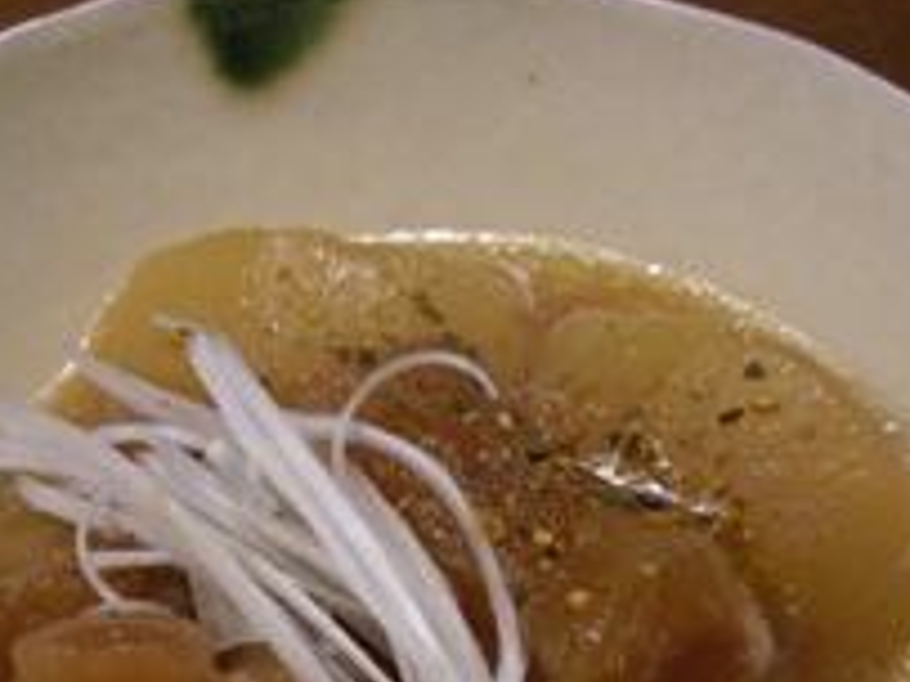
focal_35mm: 75
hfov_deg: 26.0
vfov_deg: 19.4
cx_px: 421
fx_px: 1970
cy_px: 574
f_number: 2.8
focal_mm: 7.9
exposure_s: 1/20
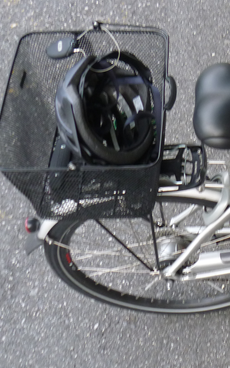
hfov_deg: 17.1
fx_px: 692
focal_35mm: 69
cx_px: 342
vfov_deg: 29.8
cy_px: 172
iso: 160
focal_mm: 5.5
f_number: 2.8
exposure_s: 1/30
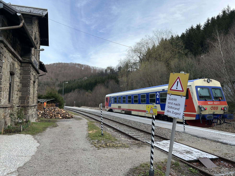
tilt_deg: +4.6
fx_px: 177
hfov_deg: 67.3
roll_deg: -0.5
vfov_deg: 53.1
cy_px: 88
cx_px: 118
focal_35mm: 26
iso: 50
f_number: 1.5
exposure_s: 1/2083
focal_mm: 5.7
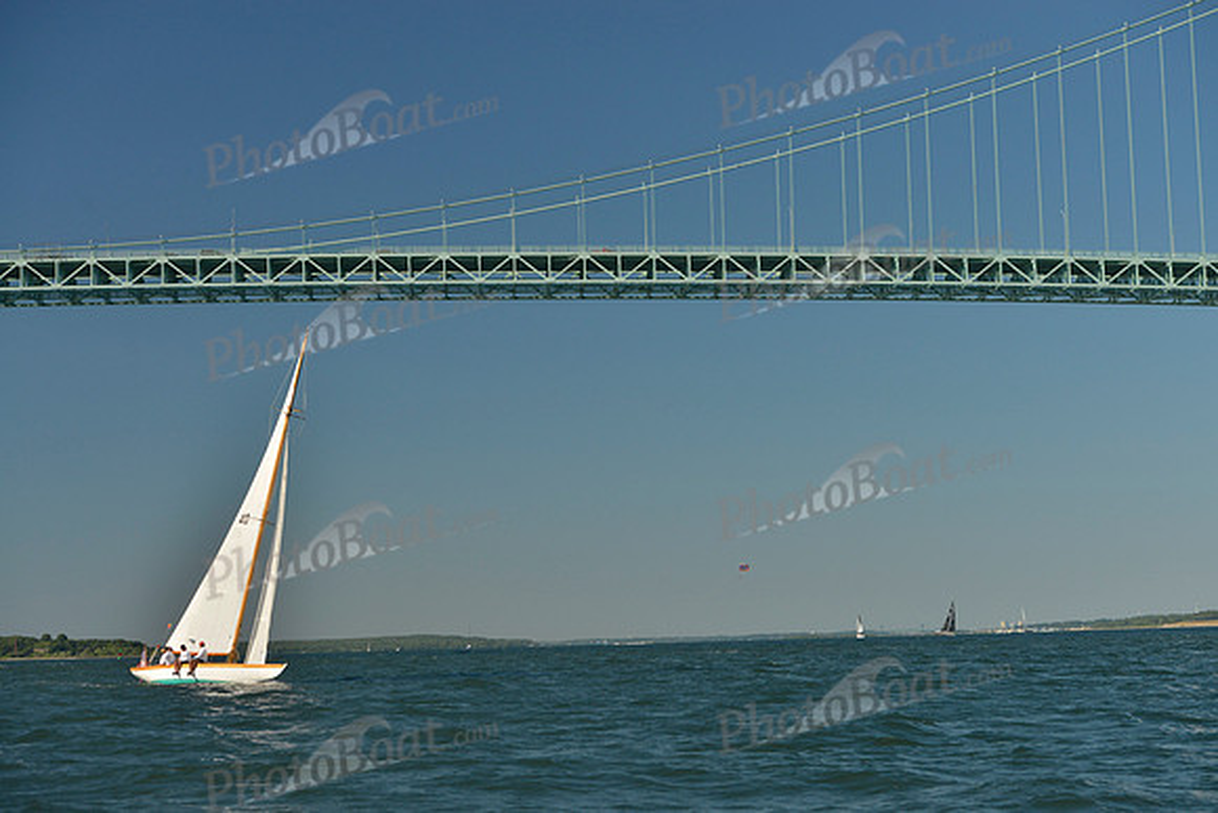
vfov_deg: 19.5
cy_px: 406
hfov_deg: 28.8
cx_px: 609
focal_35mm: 70
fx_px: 2369
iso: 400
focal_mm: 70
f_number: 6.3
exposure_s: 1/1250
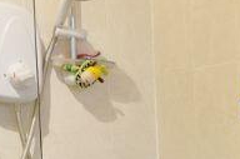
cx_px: 505
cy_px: 337
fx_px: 851
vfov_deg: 9.8
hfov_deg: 13.4
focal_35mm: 128
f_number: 1.8
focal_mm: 8.8
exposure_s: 1/30
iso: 160
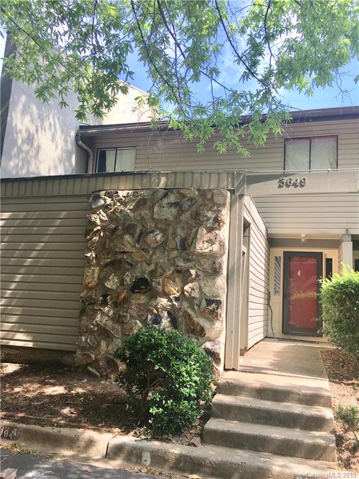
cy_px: 240
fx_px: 401
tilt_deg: +9.1
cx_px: 180
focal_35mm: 29
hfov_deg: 48.2
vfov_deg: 61.7
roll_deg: -3.7
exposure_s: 1/407
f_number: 2.2
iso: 25
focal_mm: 4.15
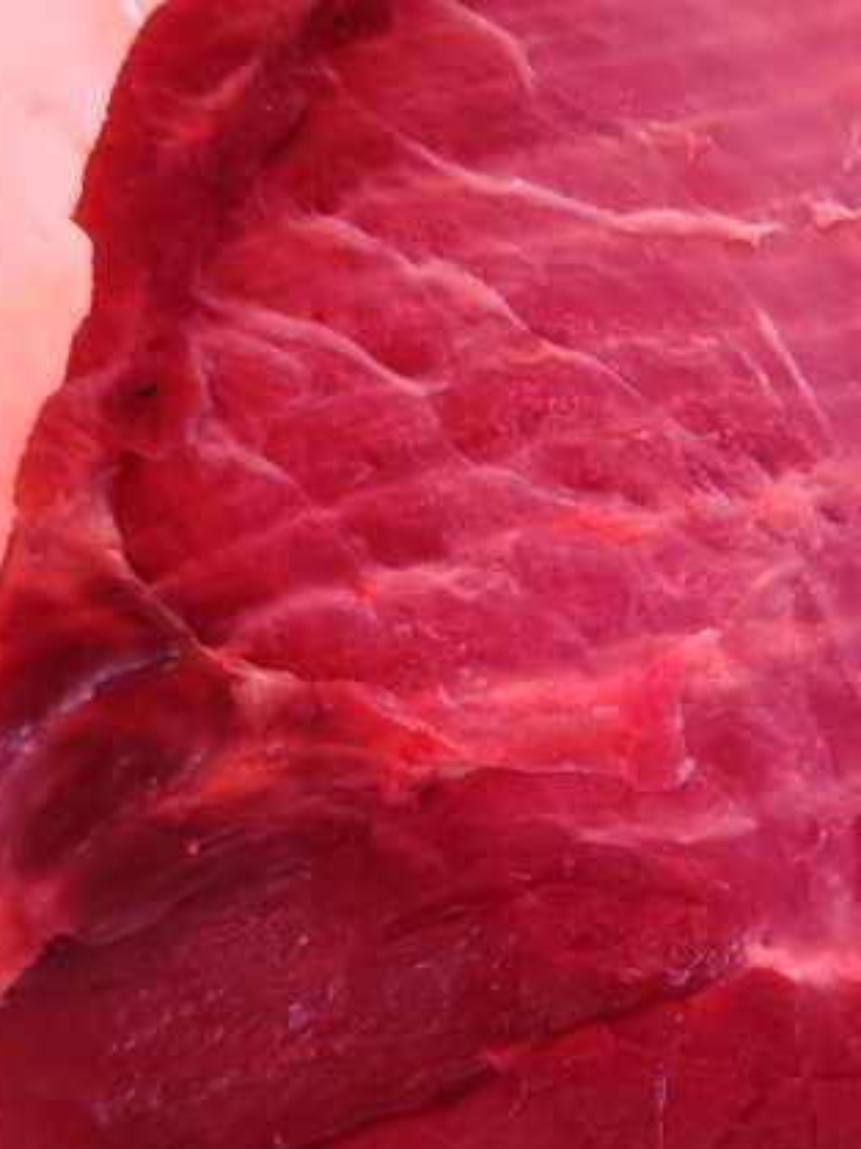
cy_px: 675
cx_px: 861
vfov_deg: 28.1
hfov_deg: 20.6
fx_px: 2291
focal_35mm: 69
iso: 400
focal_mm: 6.14
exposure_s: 1/100
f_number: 1.8
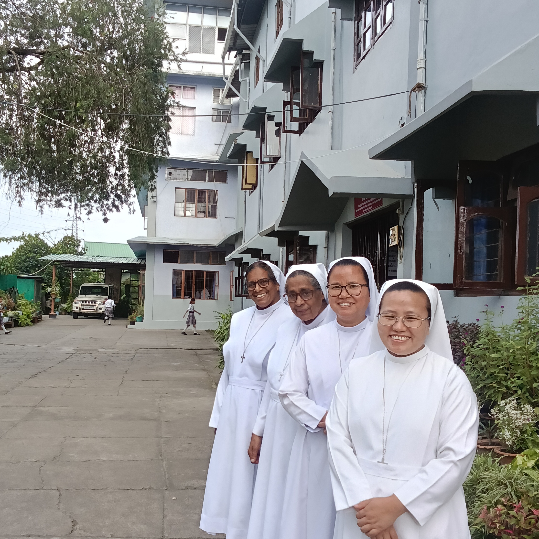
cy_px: 286
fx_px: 599
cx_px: 241
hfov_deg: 48.4
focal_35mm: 34
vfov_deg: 48.4
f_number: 2
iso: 50
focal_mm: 2.79
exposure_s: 1/260
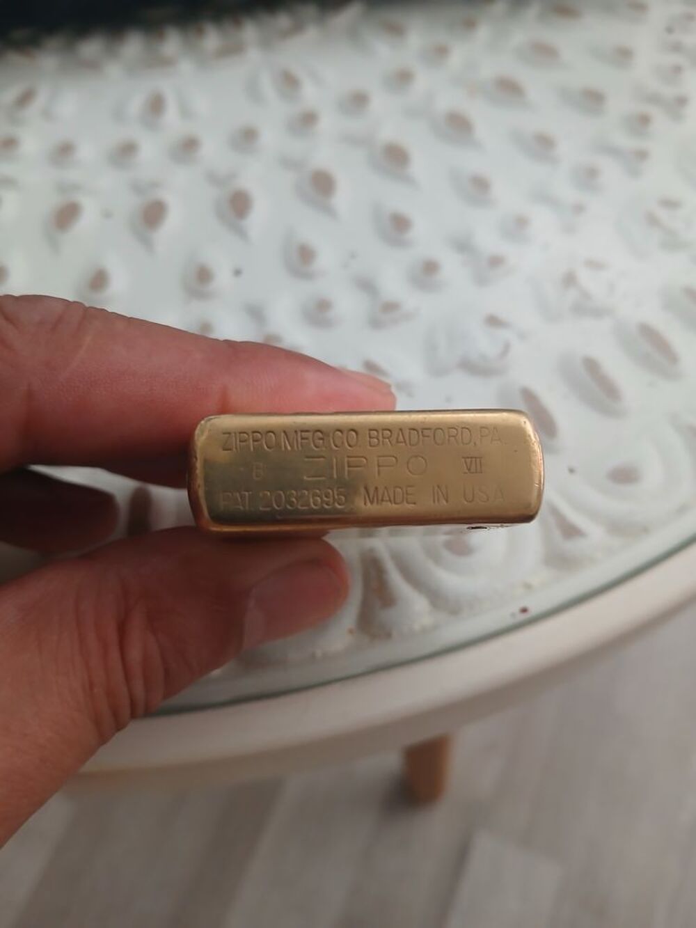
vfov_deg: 67.3
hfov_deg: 53.1
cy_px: 464
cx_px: 348
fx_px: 697
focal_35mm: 26
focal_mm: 3.98
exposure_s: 1/33.3
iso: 250
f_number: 1.8
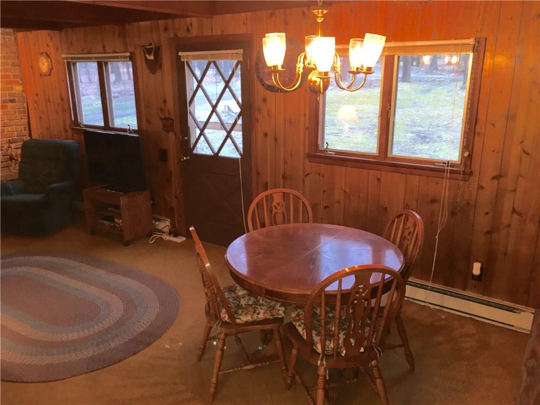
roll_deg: +0.5
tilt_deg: -14.6
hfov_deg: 61.7
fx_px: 452
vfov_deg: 48.2
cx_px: 270
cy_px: 202
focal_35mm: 29
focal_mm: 4.15
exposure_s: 1/17
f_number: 2.2
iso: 80
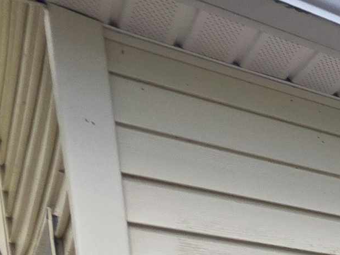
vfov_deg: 17.0
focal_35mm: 65
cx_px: 777
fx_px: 639
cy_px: 504
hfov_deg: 16.2
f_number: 1.9
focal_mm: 2.2
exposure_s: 1/359
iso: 80
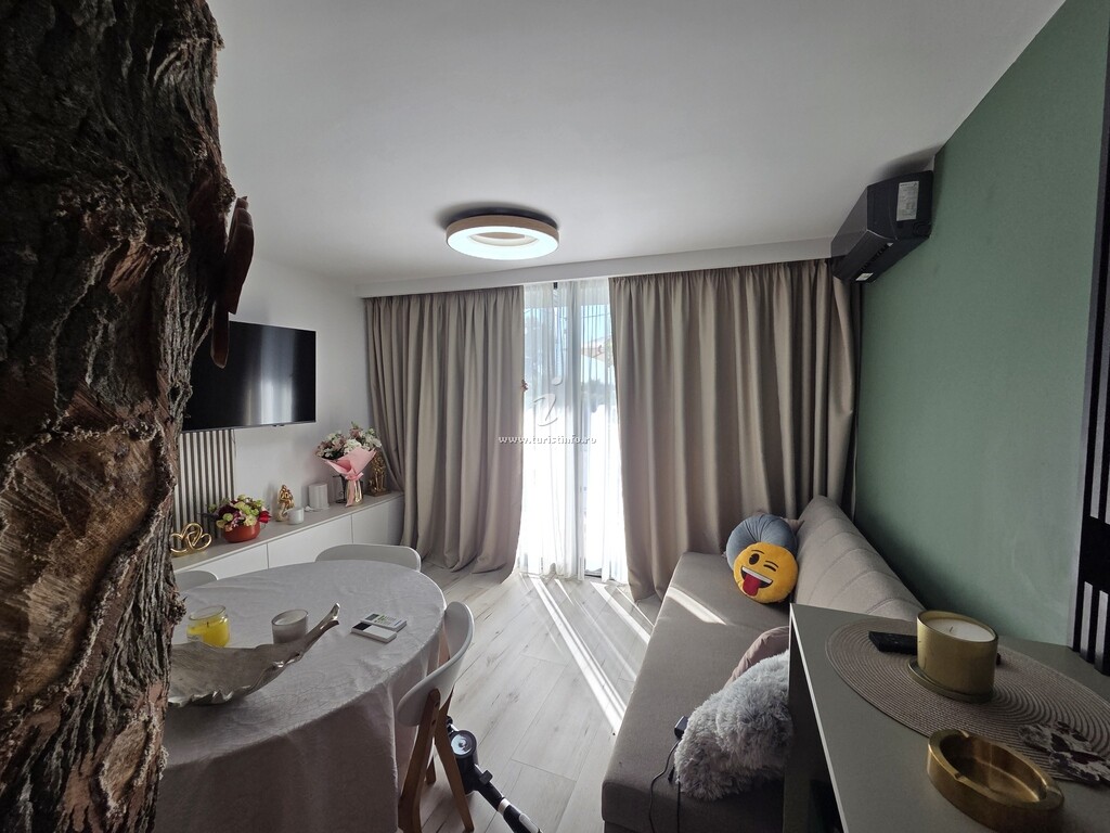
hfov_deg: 106.2
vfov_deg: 89.9
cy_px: 416
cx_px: 555
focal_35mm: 13
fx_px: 417
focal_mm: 2.2
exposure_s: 1/113
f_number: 2.2
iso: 50
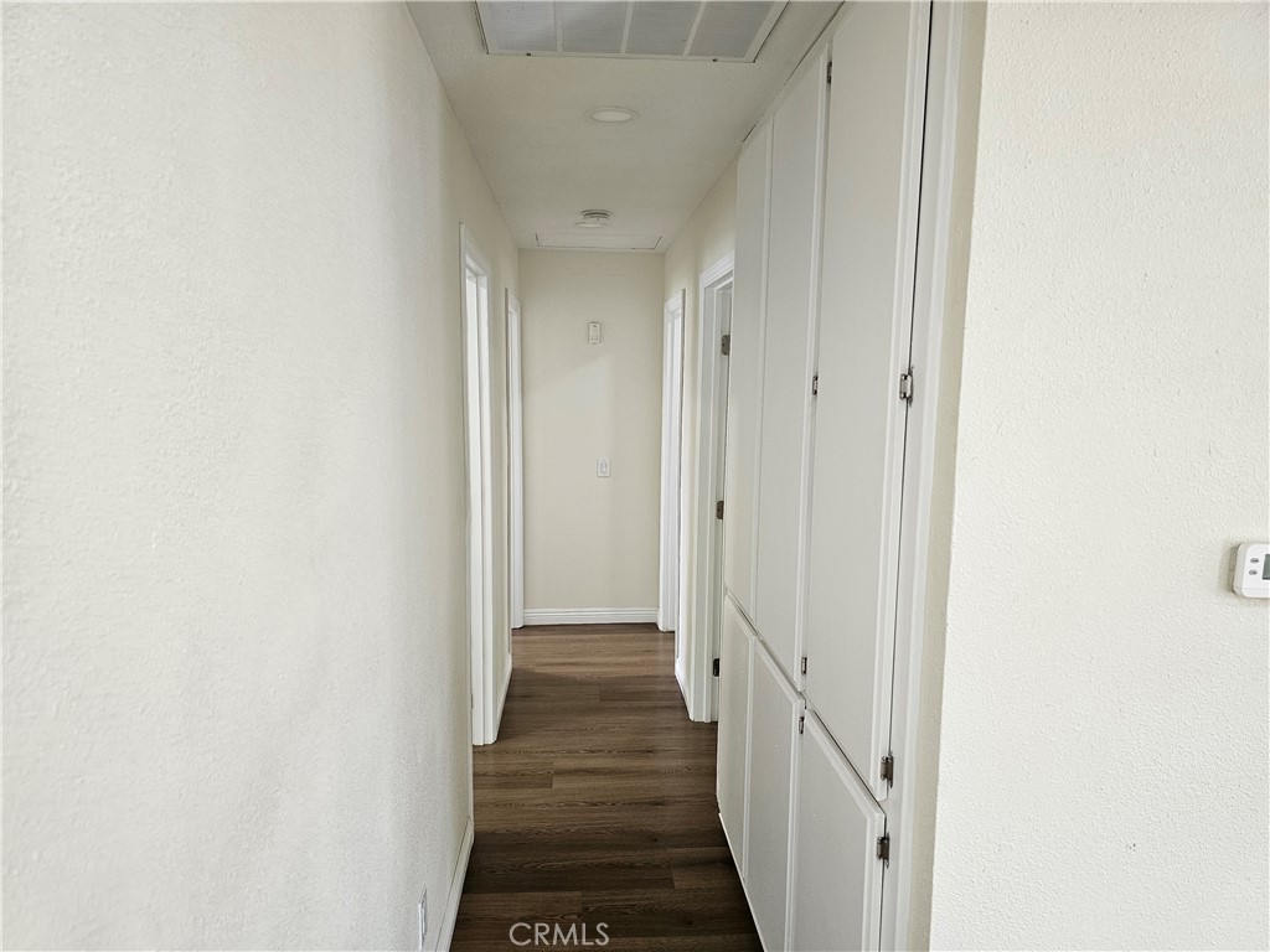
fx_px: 844
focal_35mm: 23
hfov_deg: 73.9
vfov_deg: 58.9
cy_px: 476
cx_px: 635
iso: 250
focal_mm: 6.3
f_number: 1.7
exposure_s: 1/170
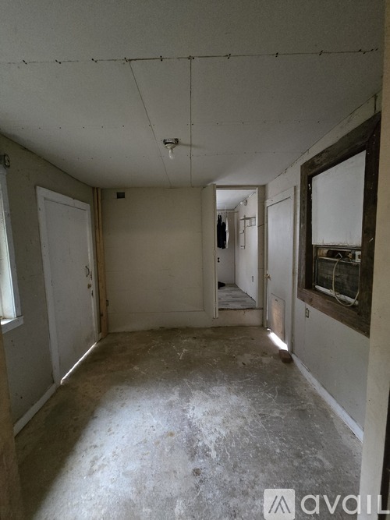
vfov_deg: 106.2
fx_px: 195
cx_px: 195
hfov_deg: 89.9
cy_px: 260
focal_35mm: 13
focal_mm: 2.2
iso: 1250
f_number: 2.2
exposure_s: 1/30
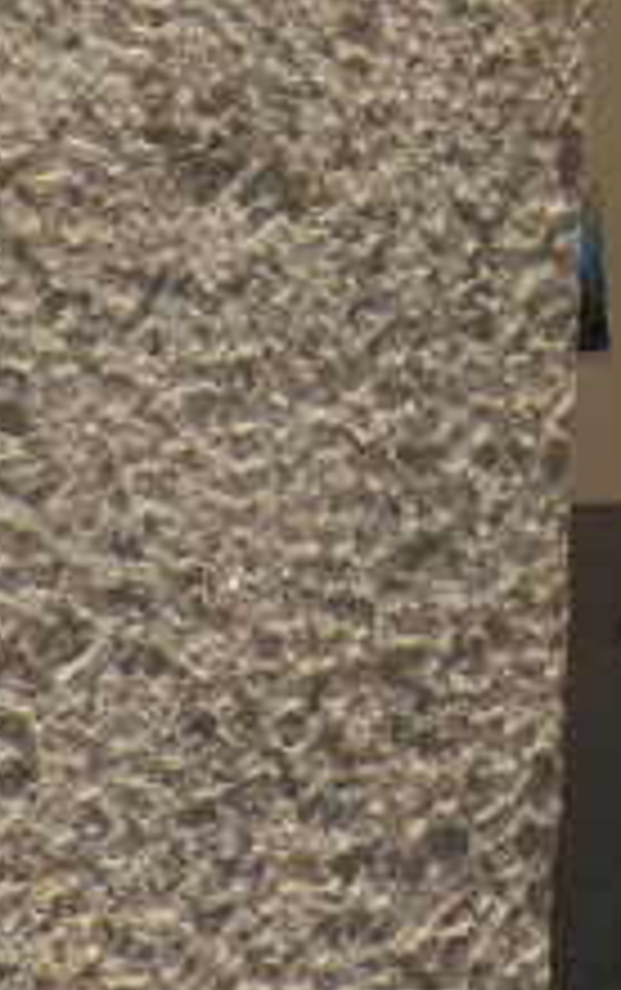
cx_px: 137
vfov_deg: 10.0
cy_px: -531
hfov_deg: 6.5
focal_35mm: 202
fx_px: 5456
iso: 100
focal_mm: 7.6
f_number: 4
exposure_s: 1/1000
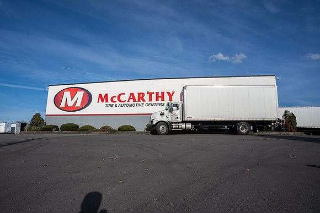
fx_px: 187
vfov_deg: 59.5
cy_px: 106
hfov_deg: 81.2
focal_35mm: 21
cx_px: 160
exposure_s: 1/1000
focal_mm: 21
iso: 125
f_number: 7.1
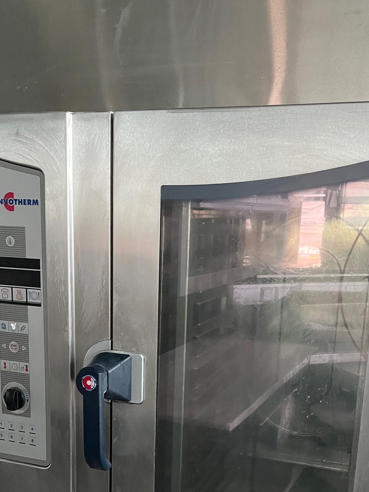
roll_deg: -0.9
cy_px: 368
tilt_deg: -12.4
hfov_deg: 33.6
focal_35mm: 43
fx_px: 611
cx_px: 177
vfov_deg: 42.5
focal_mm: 5.1
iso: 500
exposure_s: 1/60
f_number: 1.6
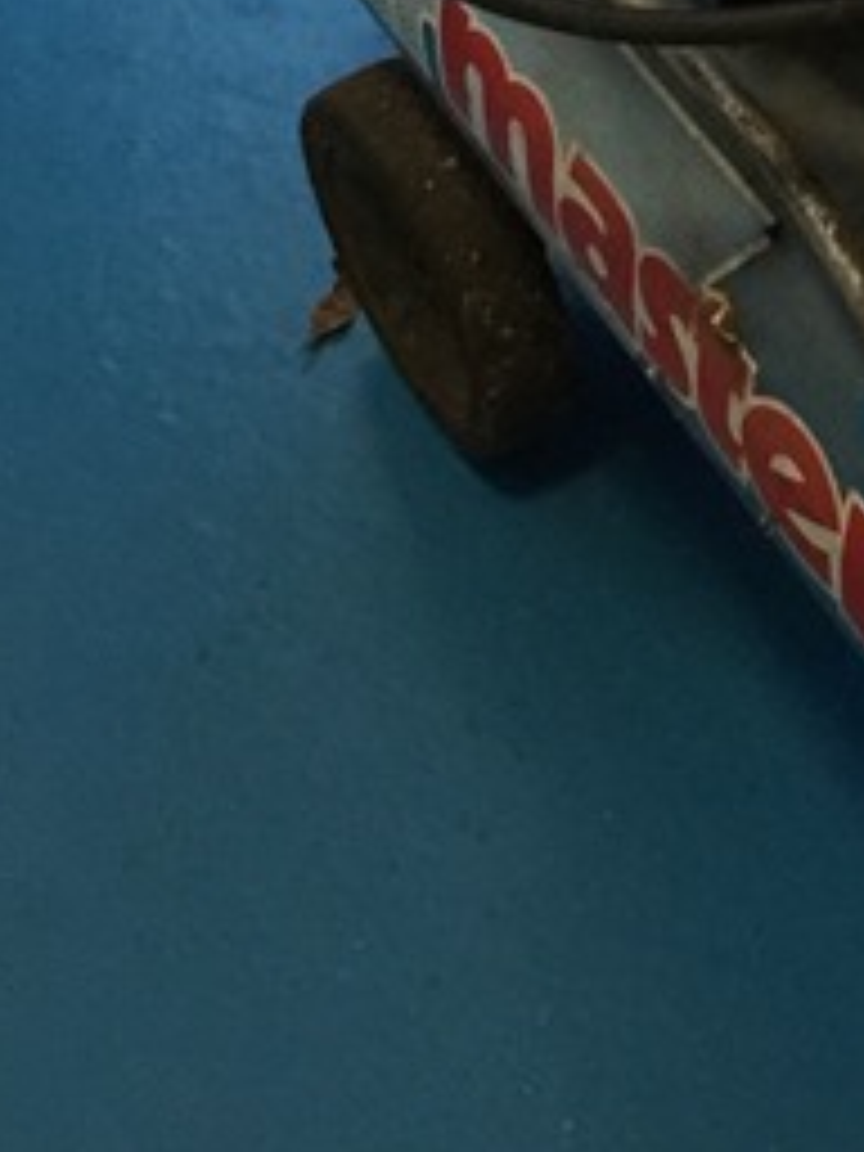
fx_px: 3860
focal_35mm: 116
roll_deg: +1.7
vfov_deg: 16.3
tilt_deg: -42.4
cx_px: 1202
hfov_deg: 12.3
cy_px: -198
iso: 125
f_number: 2.2
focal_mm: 4.15
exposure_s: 1/8
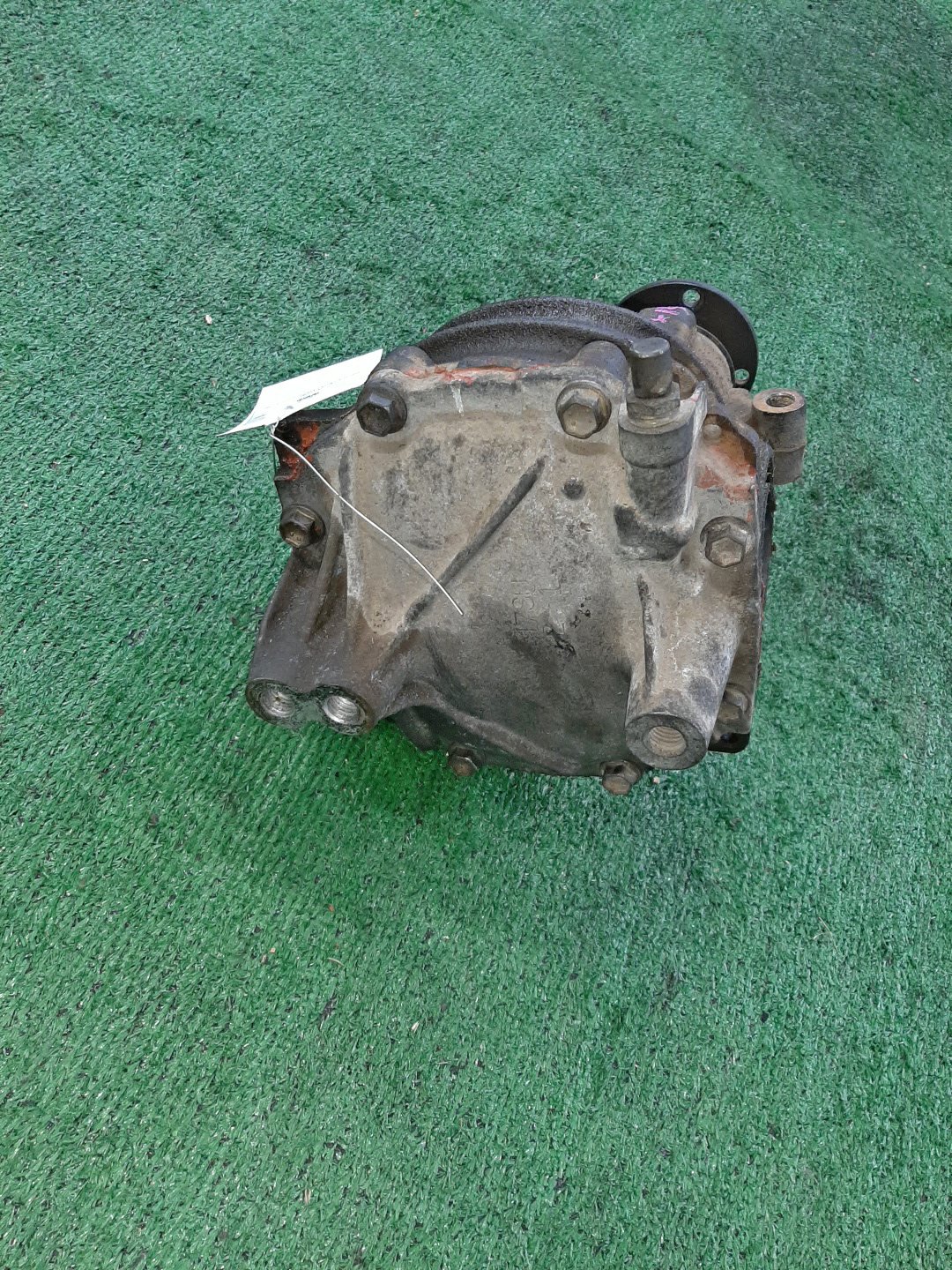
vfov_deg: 67.3
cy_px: 635
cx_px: 476
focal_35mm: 26
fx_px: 953
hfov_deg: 53.1
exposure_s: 1/50
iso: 218
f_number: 1.7
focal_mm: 3.93
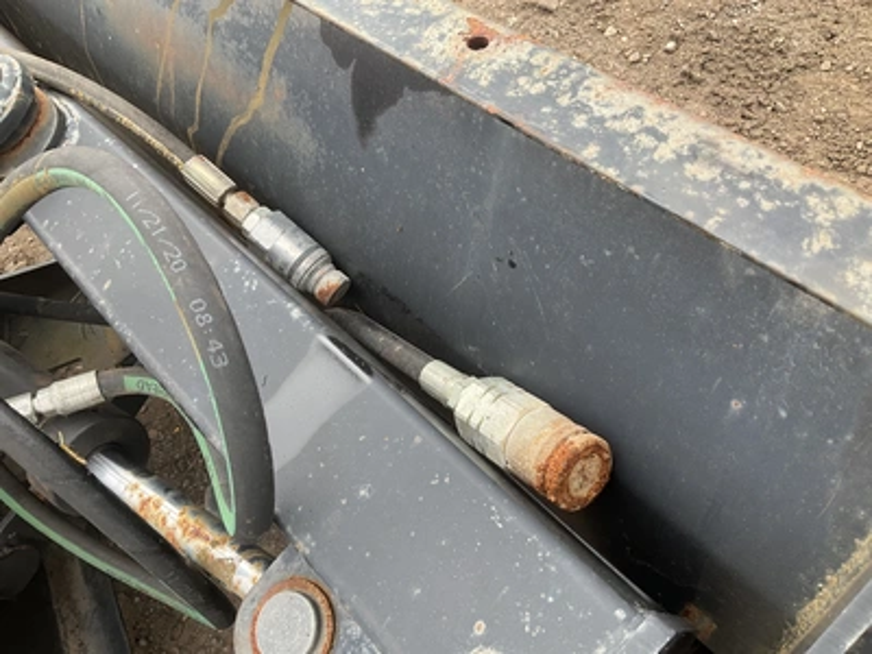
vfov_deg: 48.2
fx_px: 731
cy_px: 327
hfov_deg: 61.7
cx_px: 436
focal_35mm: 29
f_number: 1.8
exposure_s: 1/240
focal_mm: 3
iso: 25
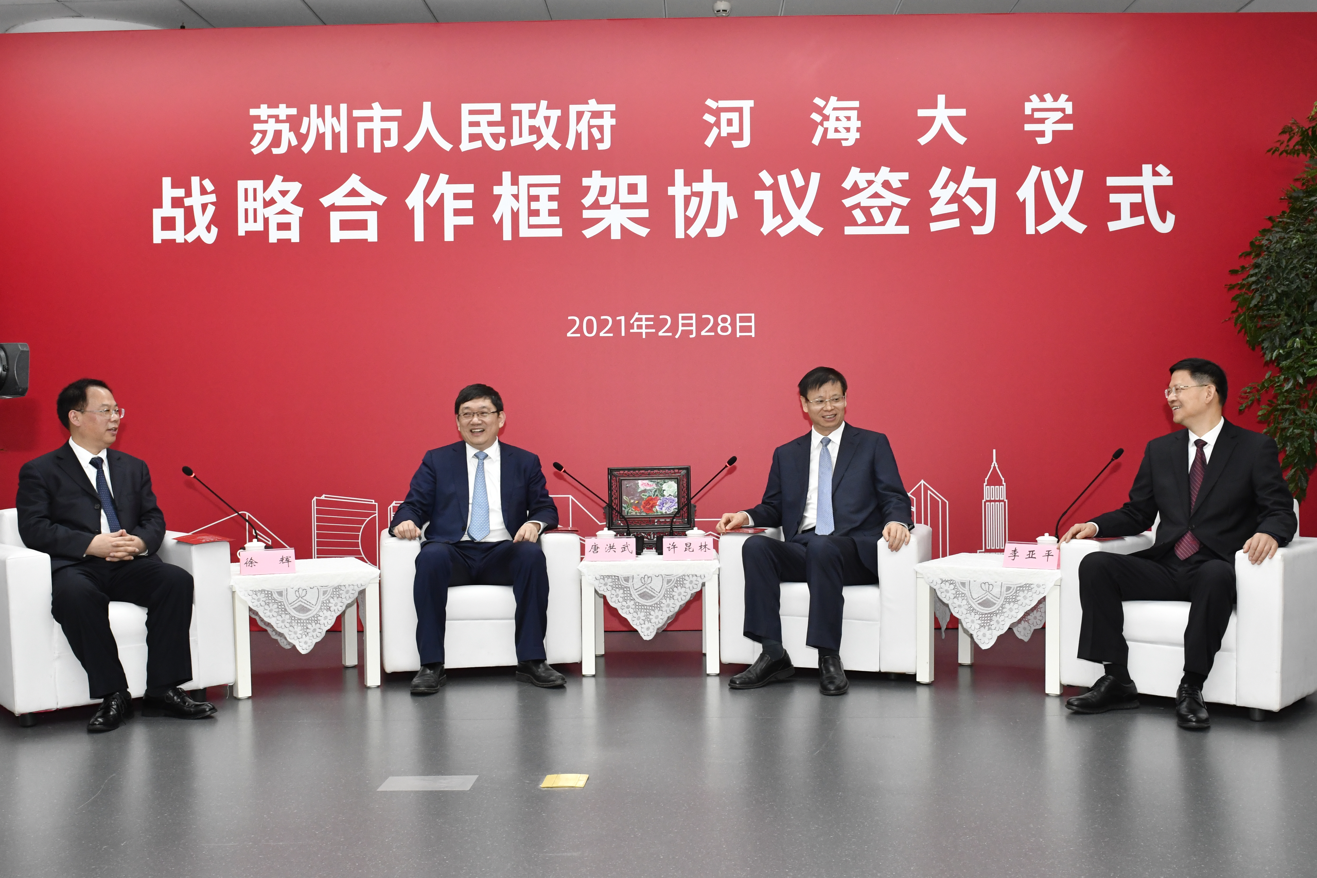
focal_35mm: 36
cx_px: 658
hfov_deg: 53.1
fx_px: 1317
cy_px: 439
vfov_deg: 36.9
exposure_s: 1/60
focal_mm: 24
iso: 2000
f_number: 8
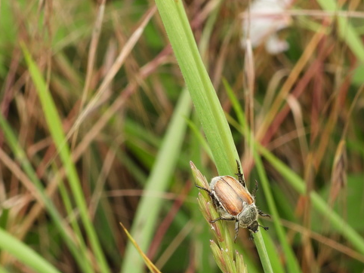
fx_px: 1767
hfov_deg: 11.7
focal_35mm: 168
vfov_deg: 8.8
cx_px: 235
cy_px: 213
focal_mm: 17
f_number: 5.6
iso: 100
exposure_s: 1/160
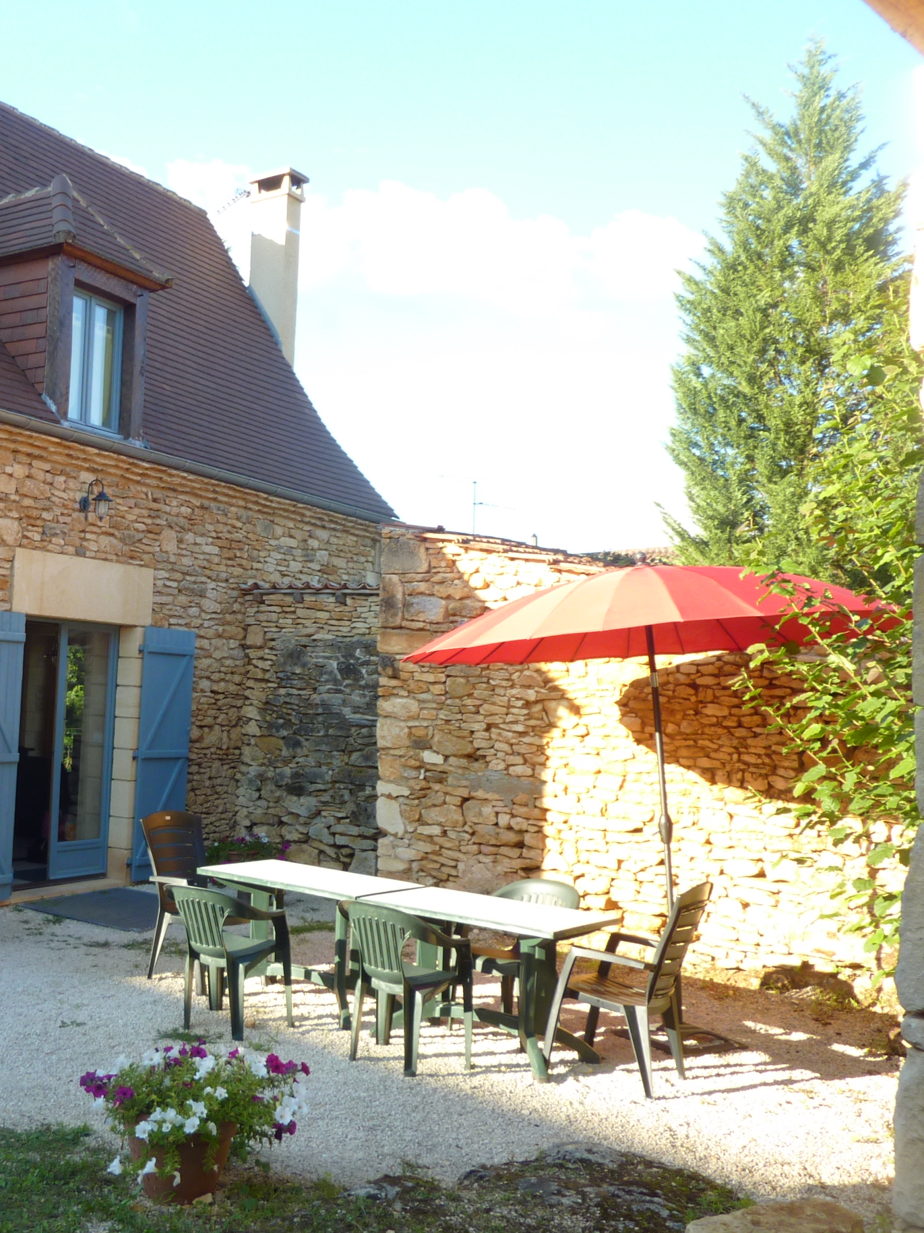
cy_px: 603
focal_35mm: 35
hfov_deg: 38.6
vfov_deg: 52.6
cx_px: 144
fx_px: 1246
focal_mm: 4.1
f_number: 3.3
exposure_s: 1/125
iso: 80
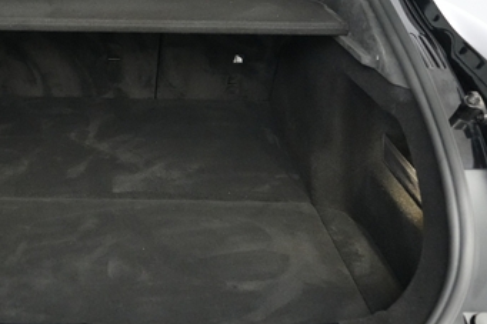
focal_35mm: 45
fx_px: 608
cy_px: 121
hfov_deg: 42.1
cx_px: 111
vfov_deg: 29.7
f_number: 2.8
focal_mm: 24
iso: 10000
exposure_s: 1/160
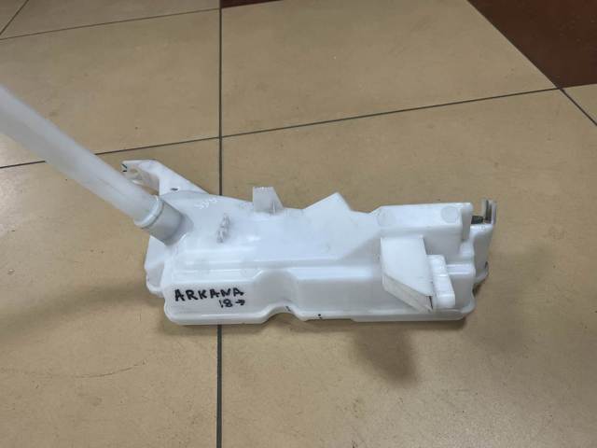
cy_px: 224
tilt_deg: -44.9
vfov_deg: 53.1
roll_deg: +7.8
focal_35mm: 26
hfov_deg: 67.3
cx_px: 298
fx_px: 448
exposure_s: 1/109
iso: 125
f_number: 1.6
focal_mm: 5.1
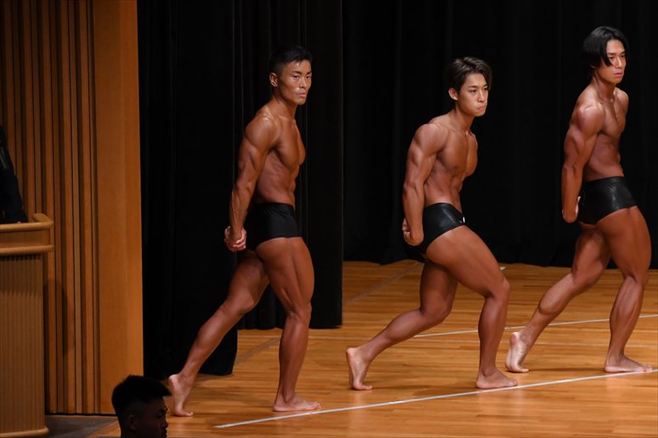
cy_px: 219
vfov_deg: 5.1
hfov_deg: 7.6
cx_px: 329
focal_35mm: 270
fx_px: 4933
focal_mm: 180
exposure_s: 1/400
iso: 4000
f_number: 5.6
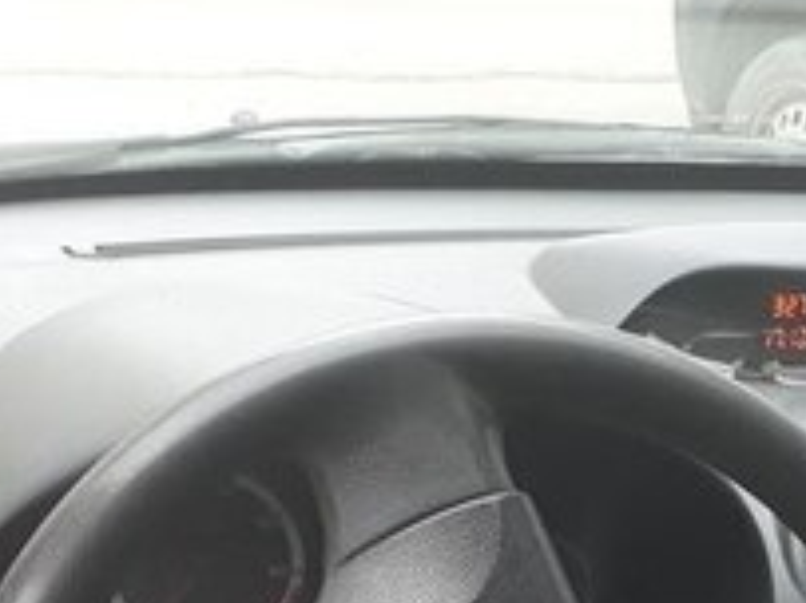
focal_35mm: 88
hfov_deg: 21.7
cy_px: 684
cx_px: 735
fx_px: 2048
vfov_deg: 16.2
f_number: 1.9
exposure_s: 1/33
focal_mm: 3.6
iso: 100
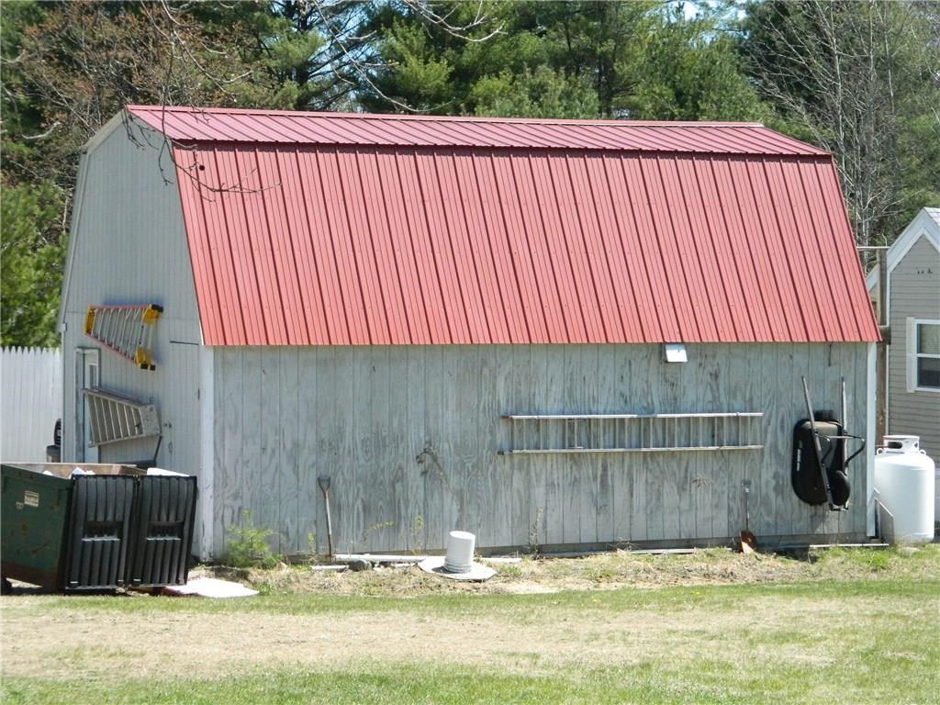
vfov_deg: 14.4
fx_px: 2797
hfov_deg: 19.1
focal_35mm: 103
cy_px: 352
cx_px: 470
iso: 400
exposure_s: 1/200
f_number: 12.6
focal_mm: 18.6
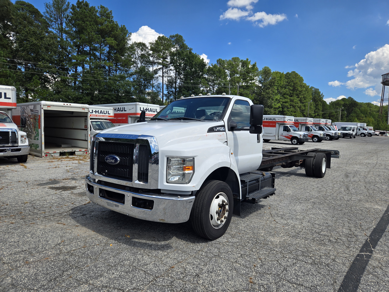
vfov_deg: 58.9
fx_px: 258
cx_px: 194
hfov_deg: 73.9
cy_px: 146
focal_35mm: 23
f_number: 1.8
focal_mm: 5.4
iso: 25
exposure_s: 1/1732
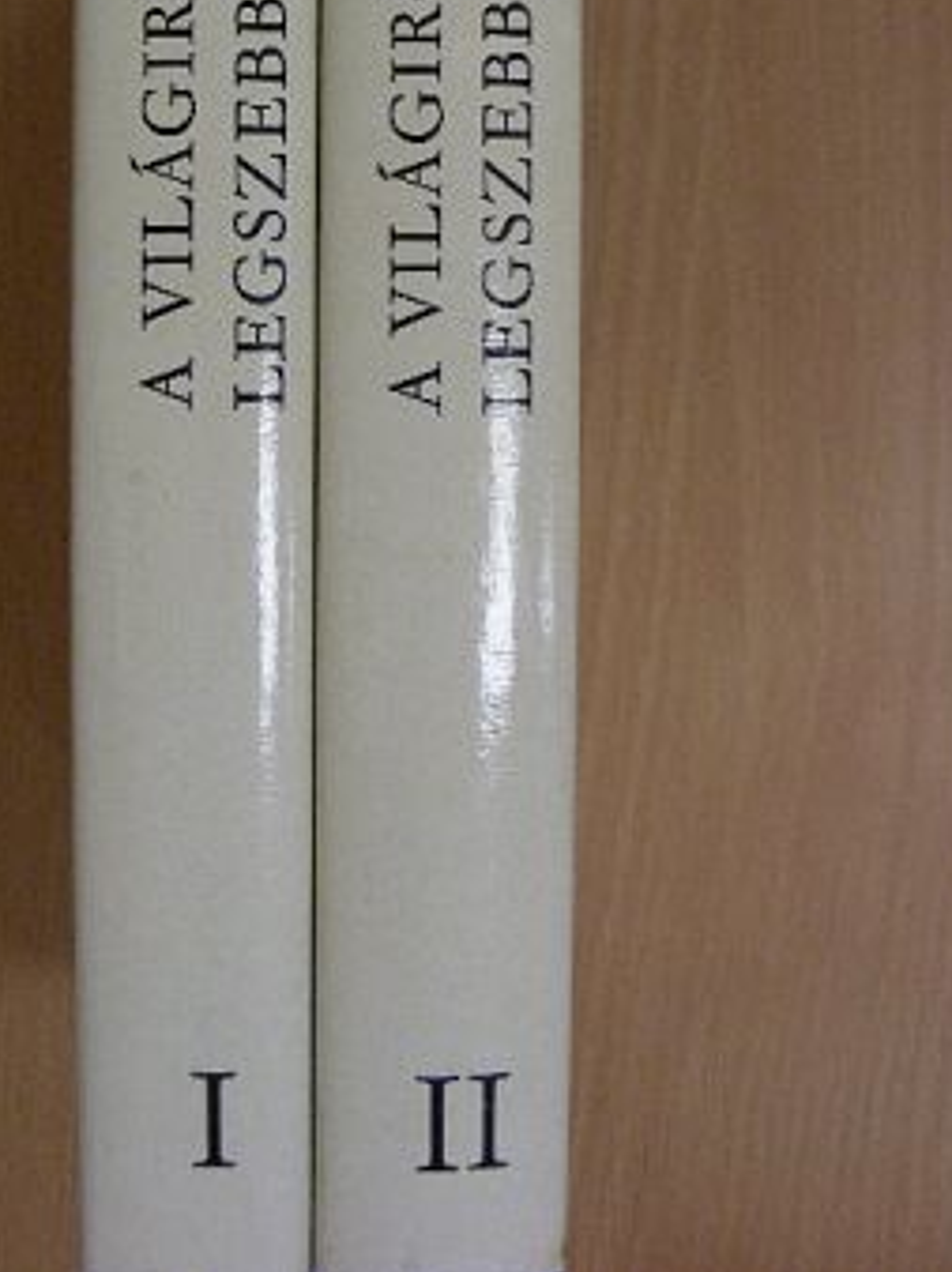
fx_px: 2019
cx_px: 497
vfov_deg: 34.7
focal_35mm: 55
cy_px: 431
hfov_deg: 26.5
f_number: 3.5
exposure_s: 1/30
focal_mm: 6.8
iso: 151
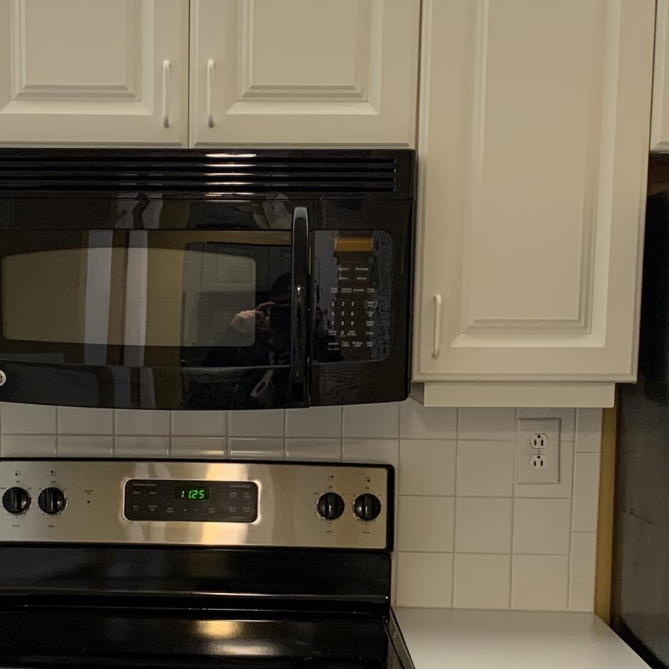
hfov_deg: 23.2
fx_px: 1618
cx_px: 213
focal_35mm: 74
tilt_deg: -8.3
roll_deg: +0.2
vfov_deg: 23.1
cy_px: 511
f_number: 1.8
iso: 100
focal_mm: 4.25
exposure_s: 1/60
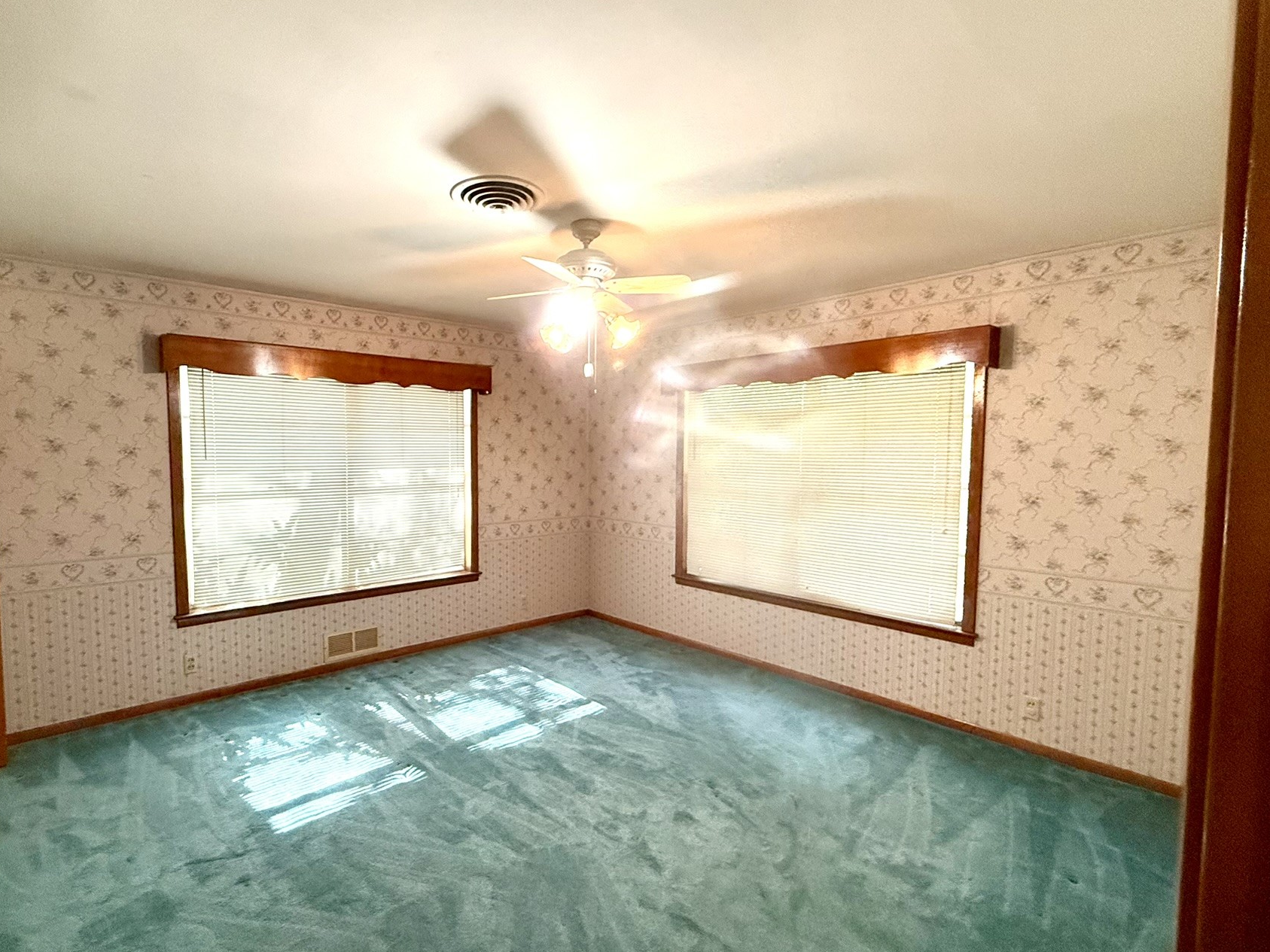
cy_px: 491
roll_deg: +0.0
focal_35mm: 17
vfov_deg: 74.7
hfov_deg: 90.8
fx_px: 624
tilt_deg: -3.8
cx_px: 574
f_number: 2.2
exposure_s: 1/120
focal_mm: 2.22
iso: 400
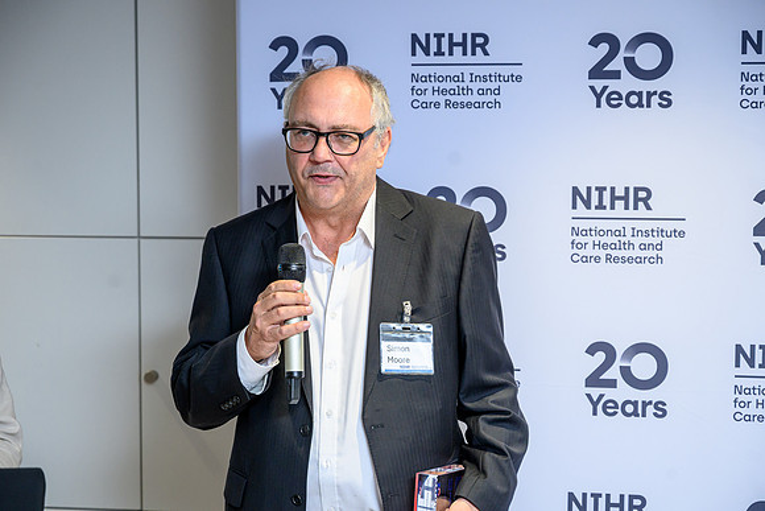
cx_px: 382
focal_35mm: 72
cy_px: 256
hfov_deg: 28.0
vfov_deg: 18.9
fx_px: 1536
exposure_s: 1/200
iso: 1600
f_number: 4.5
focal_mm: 70
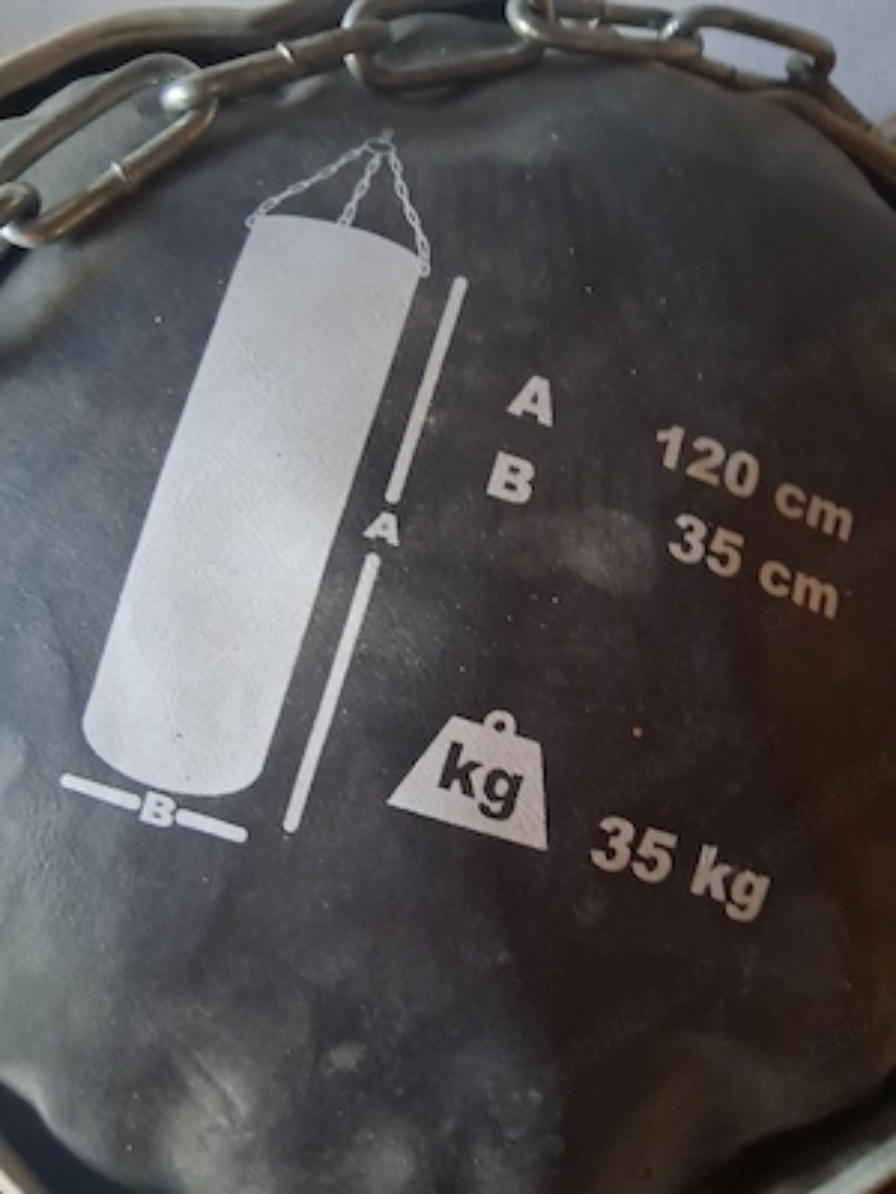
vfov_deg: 67.3
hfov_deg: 53.1
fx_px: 897
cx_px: 448
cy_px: 597
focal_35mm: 26
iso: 640
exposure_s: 1/25
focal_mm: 3.98
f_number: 1.8
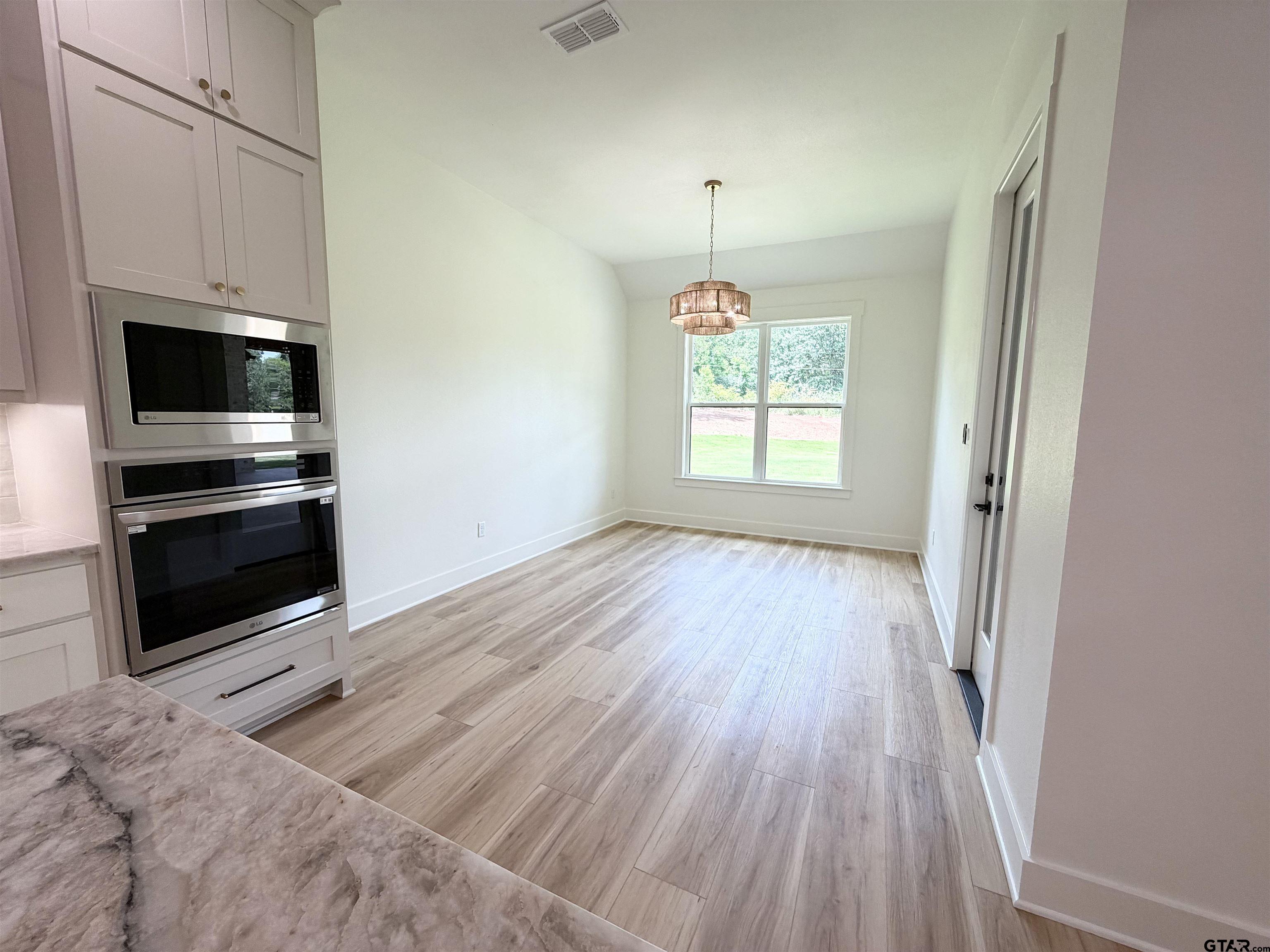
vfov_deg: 85.7
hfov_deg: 102.1
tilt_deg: -7.6
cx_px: 635
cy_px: 476
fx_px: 514
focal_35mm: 14
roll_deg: -0.2
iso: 125
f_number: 2.2
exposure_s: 1/120
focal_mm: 2.22
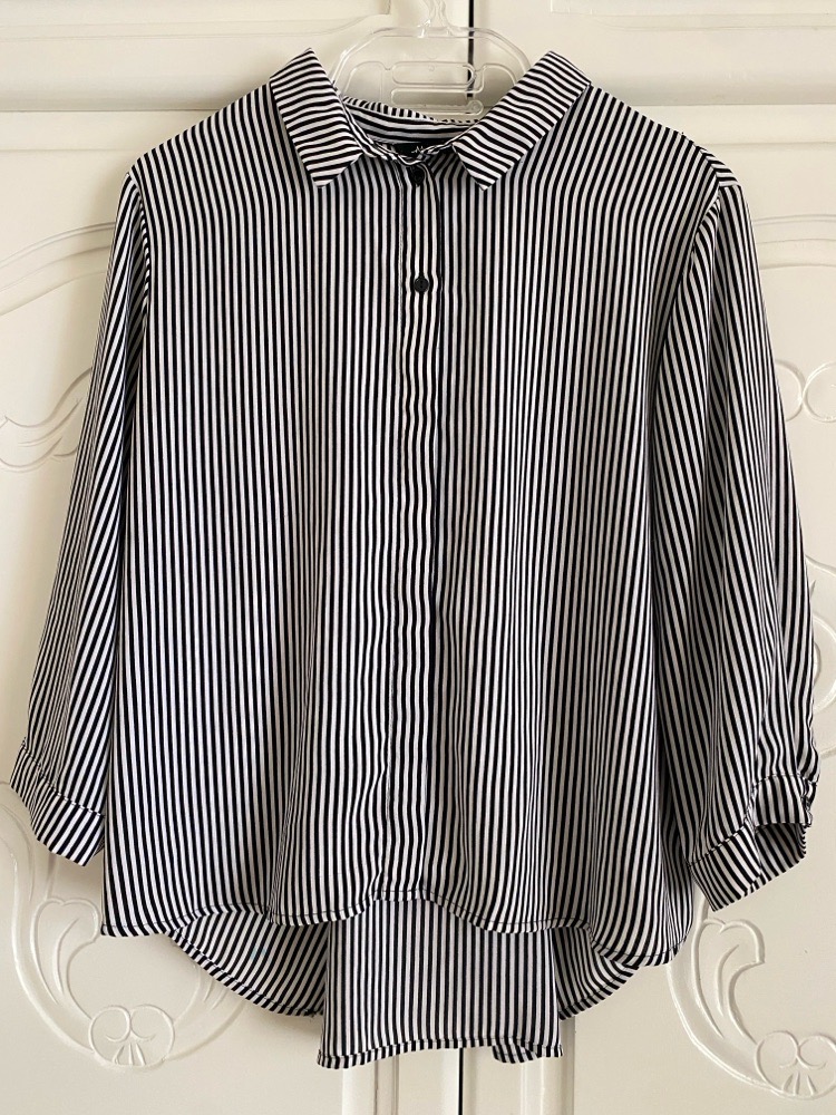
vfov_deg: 67.3
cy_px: 558
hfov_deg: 53.1
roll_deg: -1.2
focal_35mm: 26
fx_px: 837
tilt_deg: +2.0
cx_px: 418
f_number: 1.8
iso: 250
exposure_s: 1/60
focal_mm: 4.25
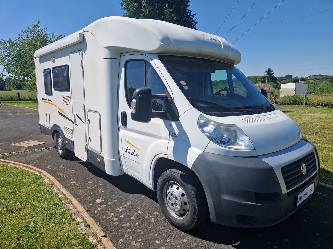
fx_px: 221
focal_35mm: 23
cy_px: 124
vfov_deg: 58.9
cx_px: 166
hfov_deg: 73.9
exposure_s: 1/2392
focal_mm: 5.4
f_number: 1.8
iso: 50
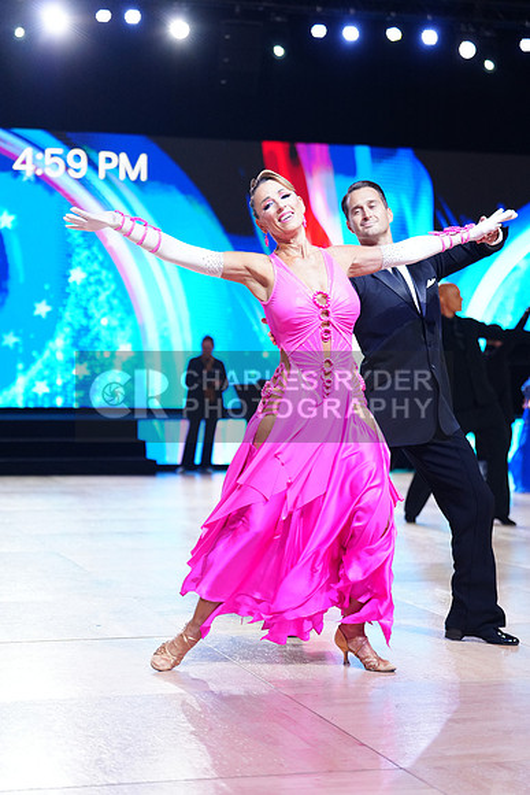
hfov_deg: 18.9
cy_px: 398
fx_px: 1589
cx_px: 265
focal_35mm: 72
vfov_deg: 28.1
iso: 2000
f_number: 2.8
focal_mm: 72
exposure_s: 1/500
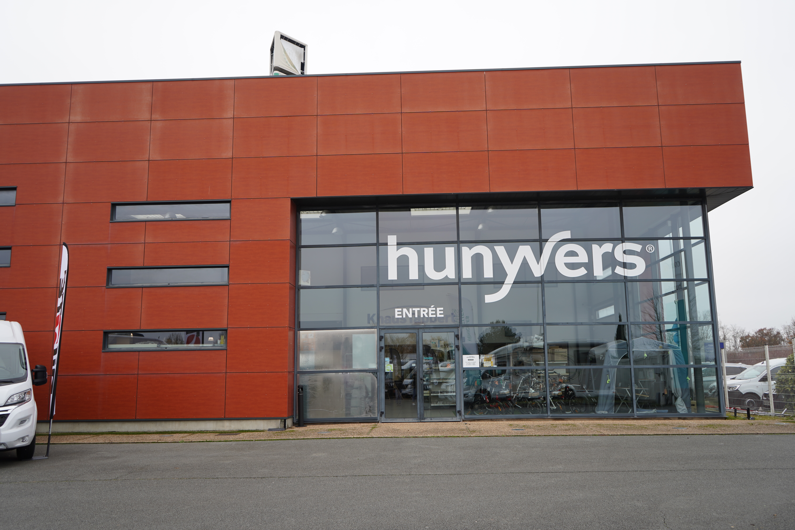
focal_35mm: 29
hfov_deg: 63.7
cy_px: 265
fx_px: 640
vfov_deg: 45.0
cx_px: 398
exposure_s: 1/80
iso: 100
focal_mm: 29
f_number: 4.5
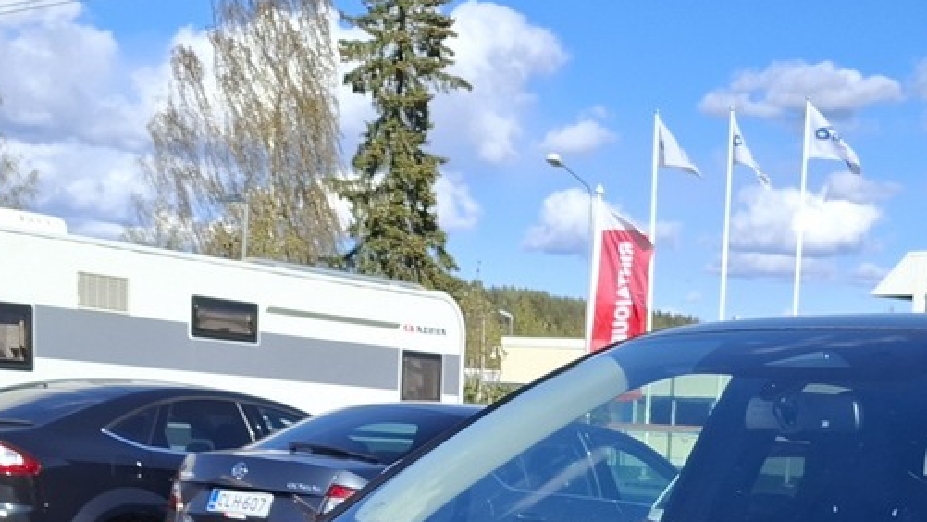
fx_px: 1770
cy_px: 876
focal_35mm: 72
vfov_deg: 15.0
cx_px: 627
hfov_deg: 29.1
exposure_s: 1/2222
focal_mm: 5.54
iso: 50
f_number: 1.8
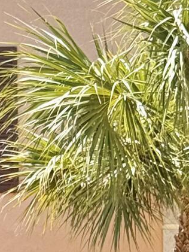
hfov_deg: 6.3
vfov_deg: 8.6
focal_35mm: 228
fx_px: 1659
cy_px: 308
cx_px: -243
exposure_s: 1/3096
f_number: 1.78
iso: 80
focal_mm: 6.76
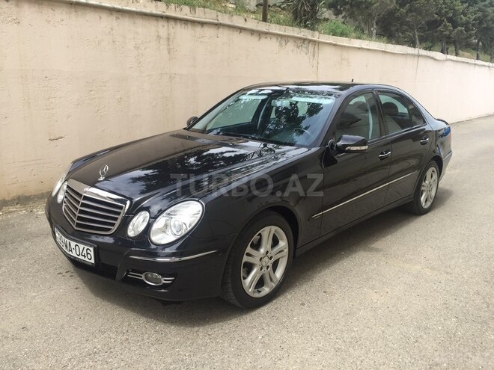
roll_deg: -1.5
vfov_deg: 48.2
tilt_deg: -12.6
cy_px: 185
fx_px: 414
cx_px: 247
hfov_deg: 61.7
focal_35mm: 29
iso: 32
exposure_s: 1/638
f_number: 2.2
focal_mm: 4.15
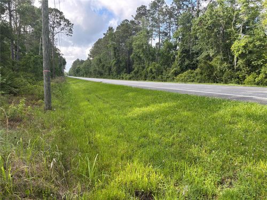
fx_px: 201
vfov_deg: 53.1
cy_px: 100
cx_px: 134
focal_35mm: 26
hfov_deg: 67.3
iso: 50
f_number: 1.6
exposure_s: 1/565
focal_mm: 5.96
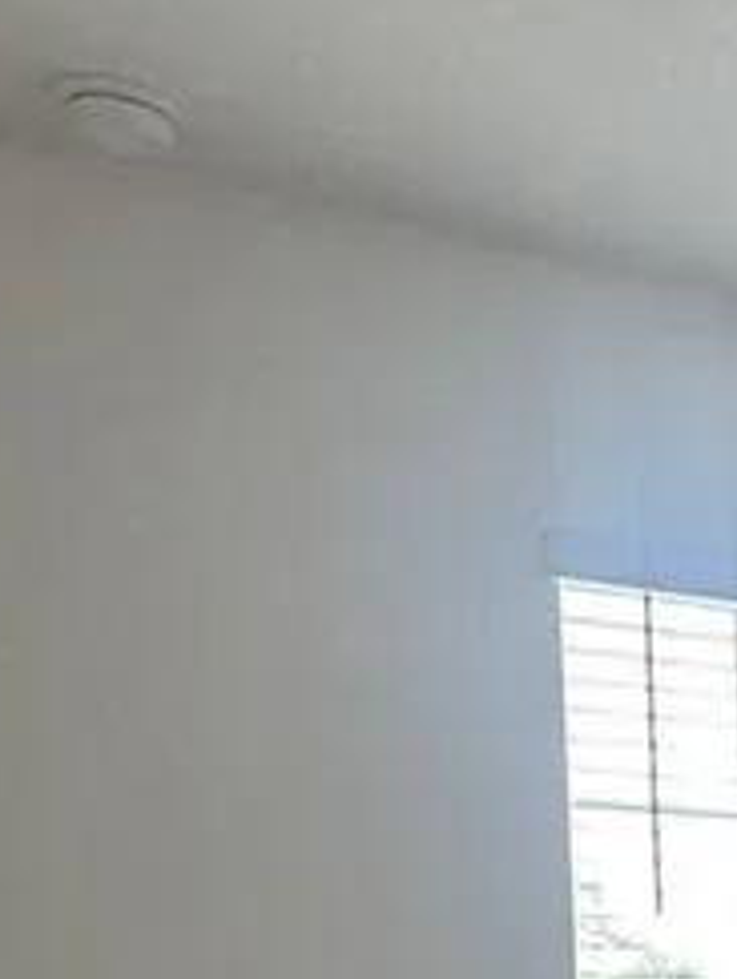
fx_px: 1954
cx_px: 1555
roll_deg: +0.1
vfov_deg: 25.0
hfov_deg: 15.8
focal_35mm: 69
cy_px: 1217
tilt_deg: -1.0
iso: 200
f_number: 2.2
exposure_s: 1/120
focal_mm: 2.22
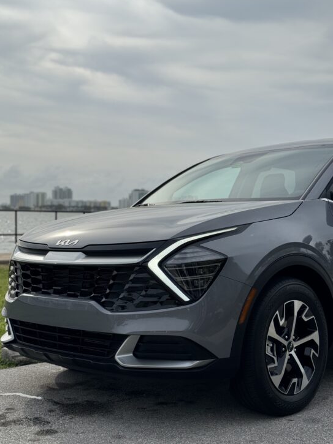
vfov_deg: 36.2
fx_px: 680
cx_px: 154
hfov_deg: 27.5
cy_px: 232
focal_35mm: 53
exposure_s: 1/7092
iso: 64
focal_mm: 6.86
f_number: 1.78
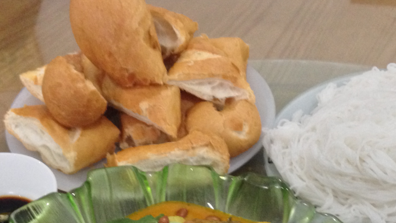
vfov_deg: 17.7
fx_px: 683
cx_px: 246
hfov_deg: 32.2
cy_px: 261
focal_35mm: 65
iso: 320
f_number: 2.4
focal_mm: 4.12
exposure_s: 1/17
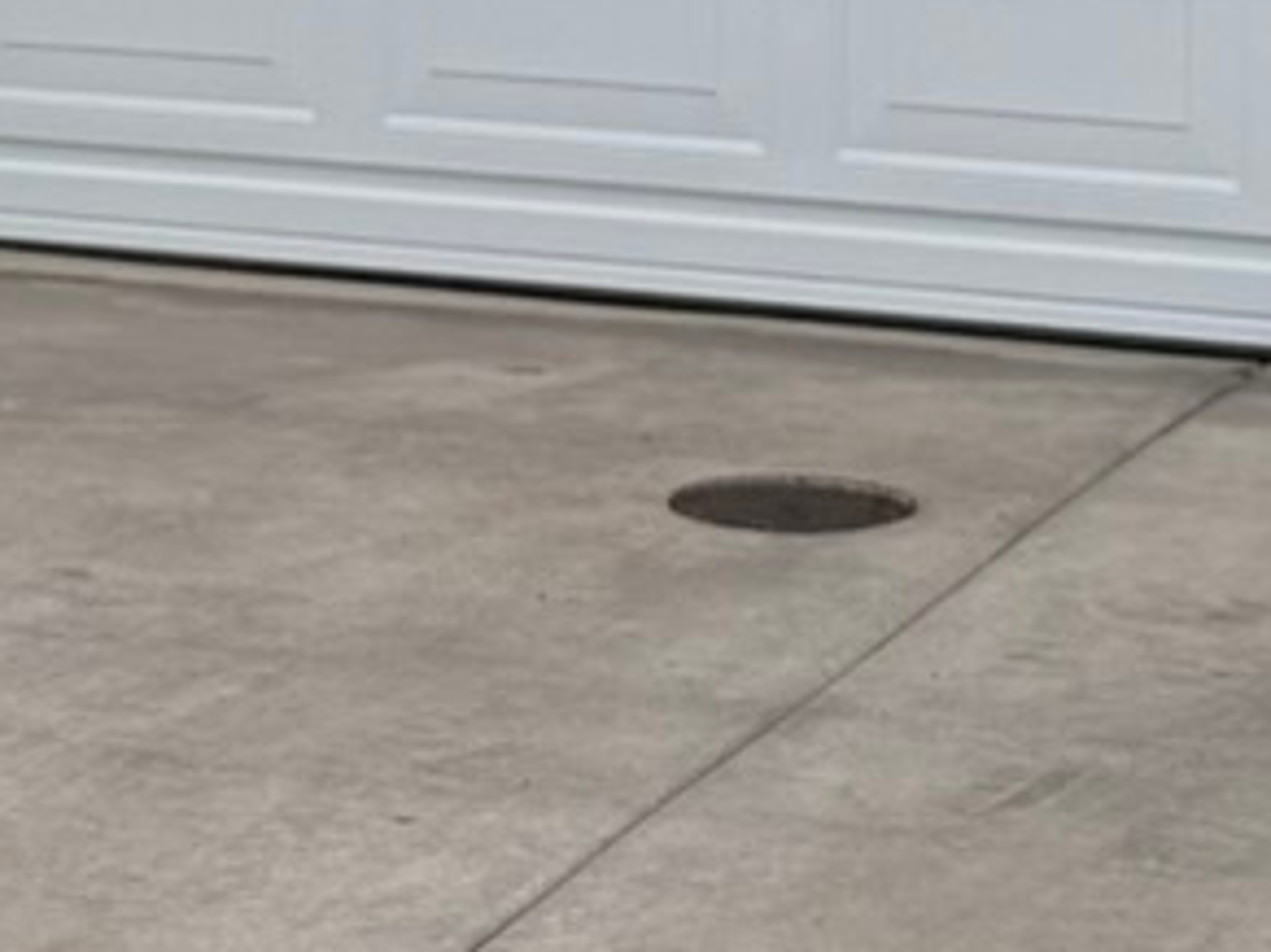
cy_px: -2227
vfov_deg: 7.4
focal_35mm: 169
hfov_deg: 11.7
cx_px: 577
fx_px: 6203
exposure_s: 1/1292
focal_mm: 6.76
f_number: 1.78
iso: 80
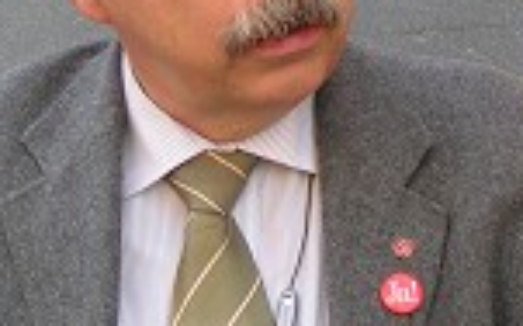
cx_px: 263
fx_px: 2079
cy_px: -28
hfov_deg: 14.3
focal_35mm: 146
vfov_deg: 8.9
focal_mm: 8
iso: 50
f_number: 4.5
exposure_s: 1/80
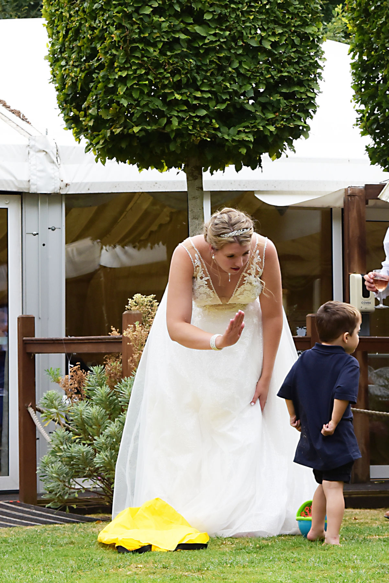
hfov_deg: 20.6
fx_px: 1068
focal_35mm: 66
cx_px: 194
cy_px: 292
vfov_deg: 30.5
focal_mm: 66
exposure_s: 1/400
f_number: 8
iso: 640
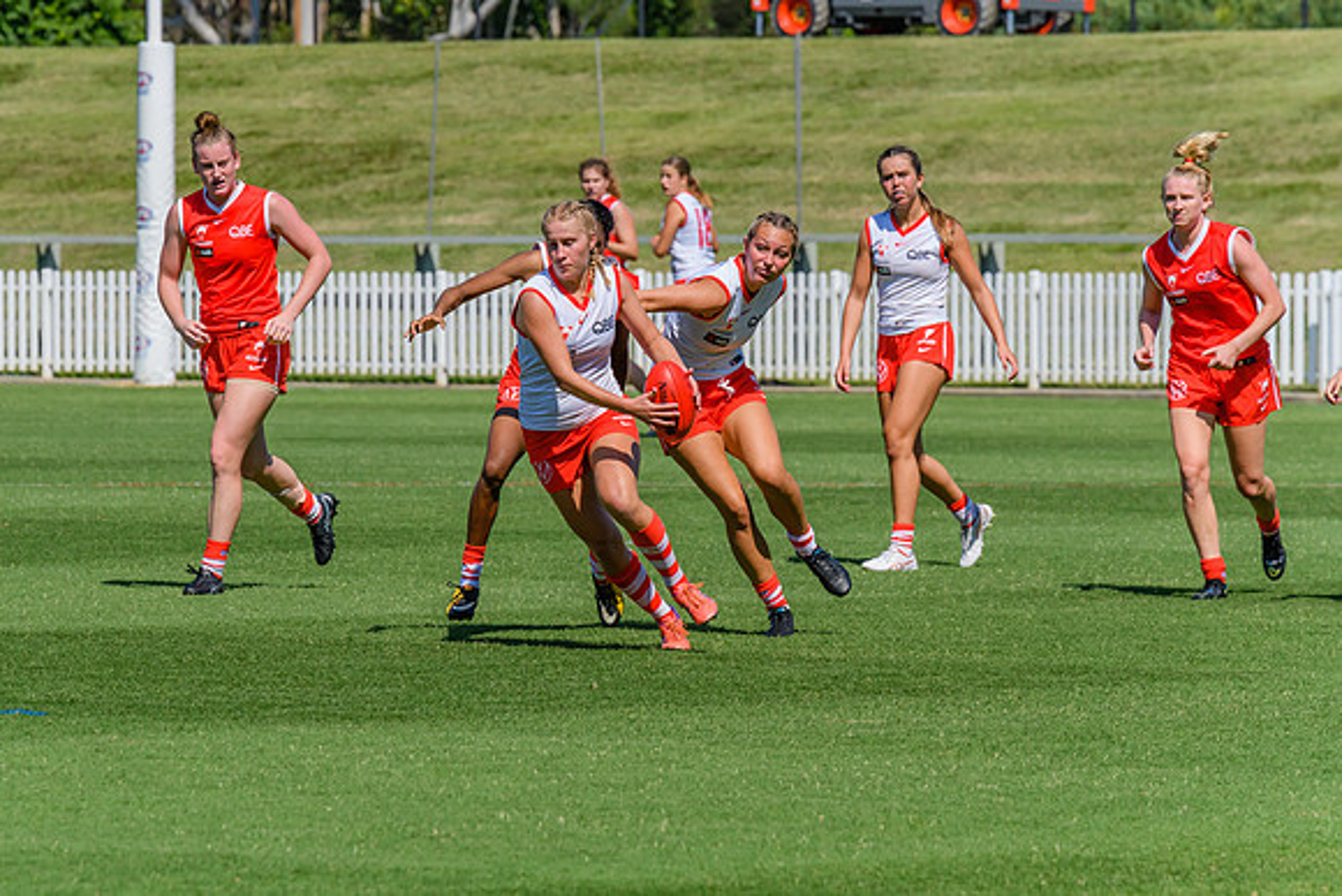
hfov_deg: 6.0
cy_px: 392
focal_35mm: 344
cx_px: 550
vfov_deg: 4.0
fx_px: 12809
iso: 800
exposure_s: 1/2000
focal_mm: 280
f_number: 8
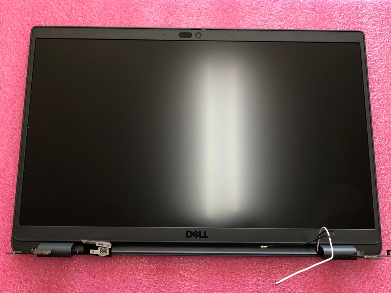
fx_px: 316
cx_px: 196
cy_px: 146
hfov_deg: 63.4
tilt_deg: -78.5
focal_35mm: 28
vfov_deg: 49.7
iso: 32
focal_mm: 3.99
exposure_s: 1/25
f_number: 1.8
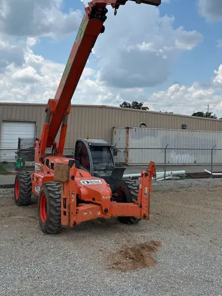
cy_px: 105
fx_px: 317
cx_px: 94
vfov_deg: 49.5
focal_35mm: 37
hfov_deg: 38.6
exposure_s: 1/5587
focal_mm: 5.7
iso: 50
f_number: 1.5
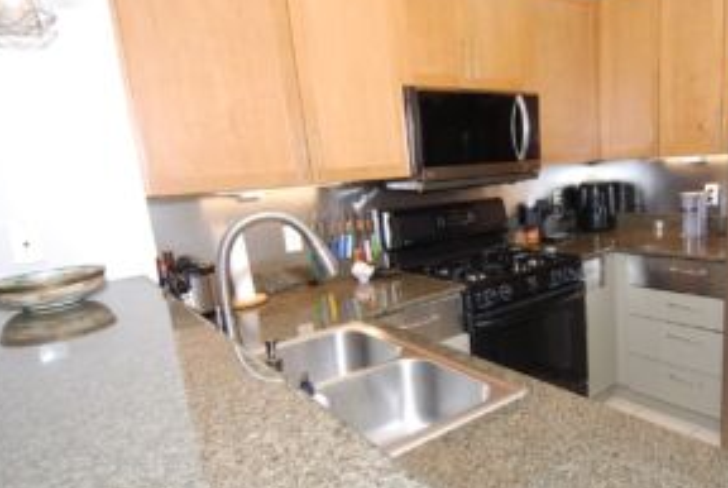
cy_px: 276
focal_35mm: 25
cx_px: 488
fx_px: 506
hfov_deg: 69.3
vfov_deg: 51.3
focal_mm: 12
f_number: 4
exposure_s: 1/60
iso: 220
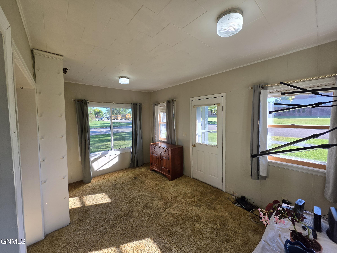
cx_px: 168
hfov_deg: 106.2
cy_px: 126
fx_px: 127
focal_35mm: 13
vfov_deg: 89.9
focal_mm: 2.2
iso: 32
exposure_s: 1/262
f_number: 1.9
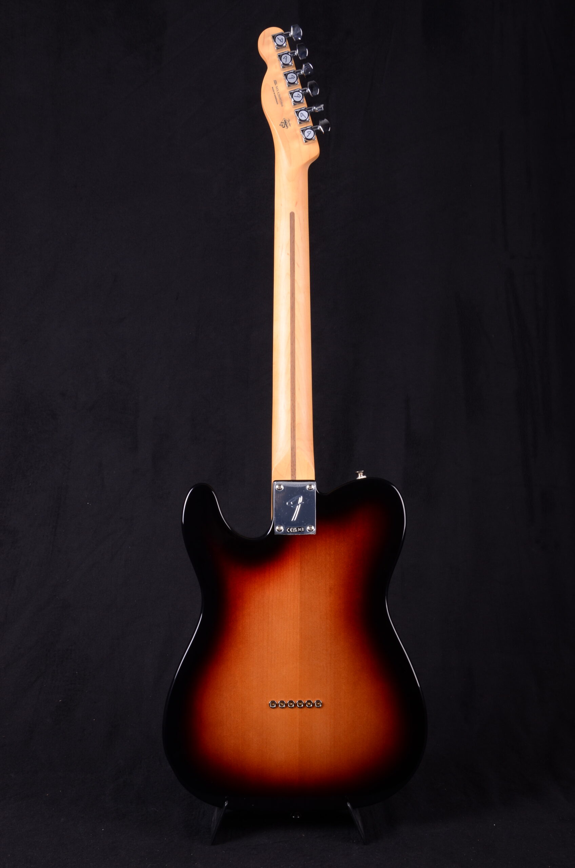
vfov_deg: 41.2
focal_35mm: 48
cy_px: 434
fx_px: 1155
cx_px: 288
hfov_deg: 28.0
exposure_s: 1/200
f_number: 13
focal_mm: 32
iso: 200
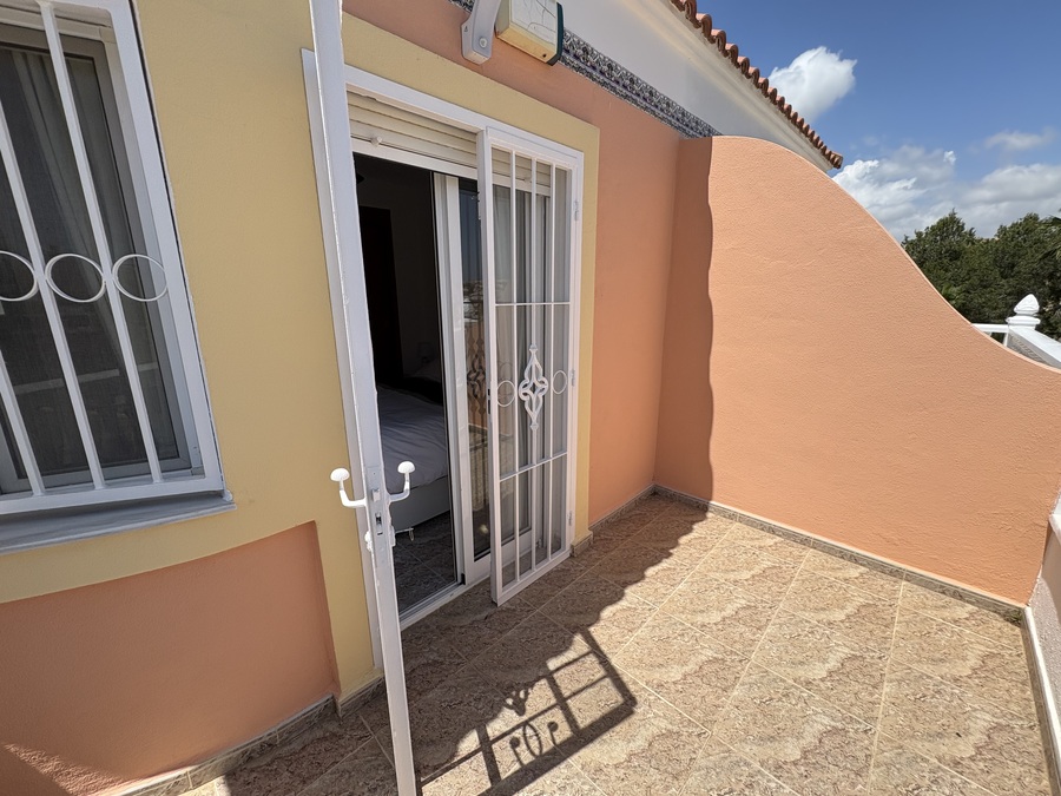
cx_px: 530
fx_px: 429
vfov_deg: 85.7
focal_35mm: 14
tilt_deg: -13.1
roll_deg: +1.6
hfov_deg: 102.1
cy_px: 398
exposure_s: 1/2146
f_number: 2.2
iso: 50
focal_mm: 2.22
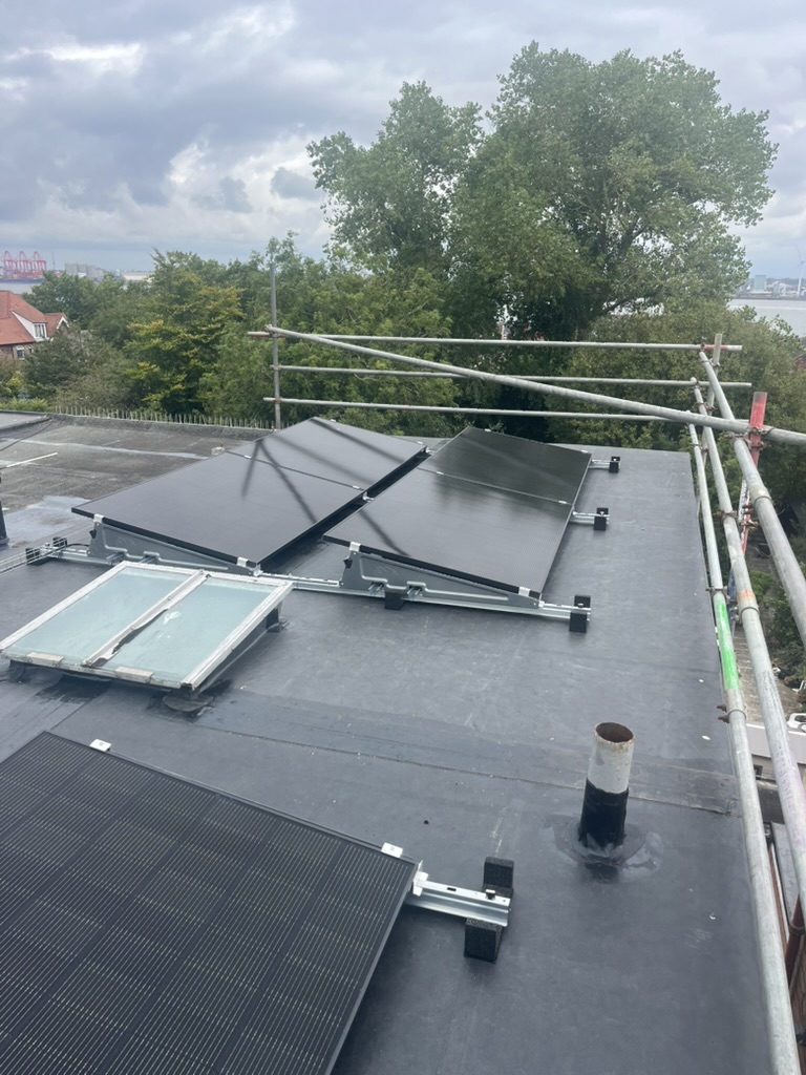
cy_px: 538
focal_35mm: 26
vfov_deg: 67.3
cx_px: 403
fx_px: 807
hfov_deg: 53.1
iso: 50
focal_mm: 5.1
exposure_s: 1/1441
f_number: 1.6
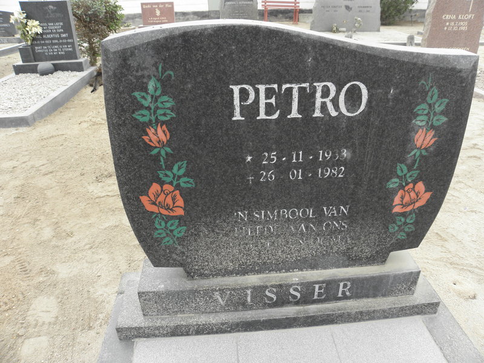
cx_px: 242
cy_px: 182
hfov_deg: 67.3
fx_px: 364
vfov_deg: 53.1
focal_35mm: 26
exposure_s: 1/60
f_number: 4.5
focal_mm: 4.6
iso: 64
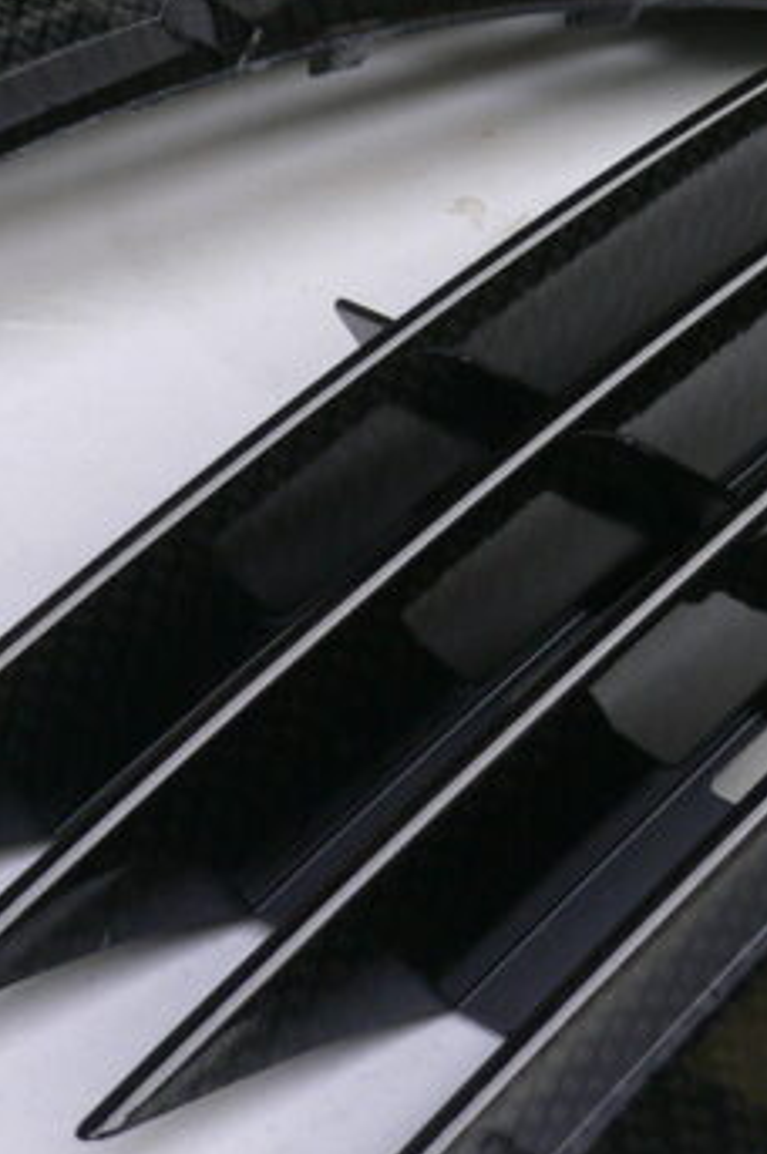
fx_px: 2722
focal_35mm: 85
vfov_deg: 23.9
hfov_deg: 16.0
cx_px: 481
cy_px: 478
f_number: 2.8
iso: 100
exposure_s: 1/100
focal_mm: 5.8
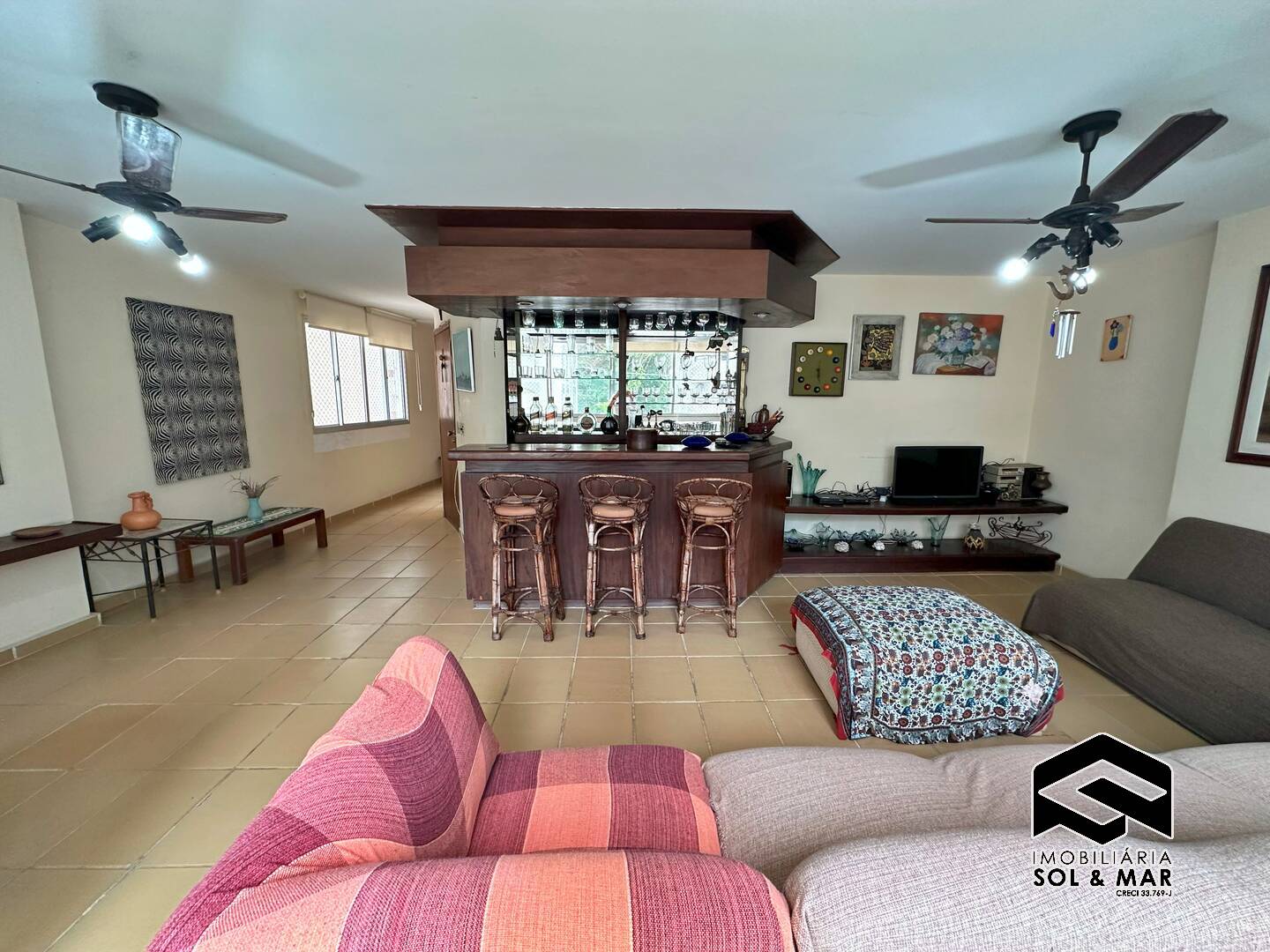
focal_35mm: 14
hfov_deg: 102.1
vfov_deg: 85.7
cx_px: 635
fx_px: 514
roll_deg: -0.5
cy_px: 476
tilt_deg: -8.8
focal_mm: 2.22
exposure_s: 1/120
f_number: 2.2
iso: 250
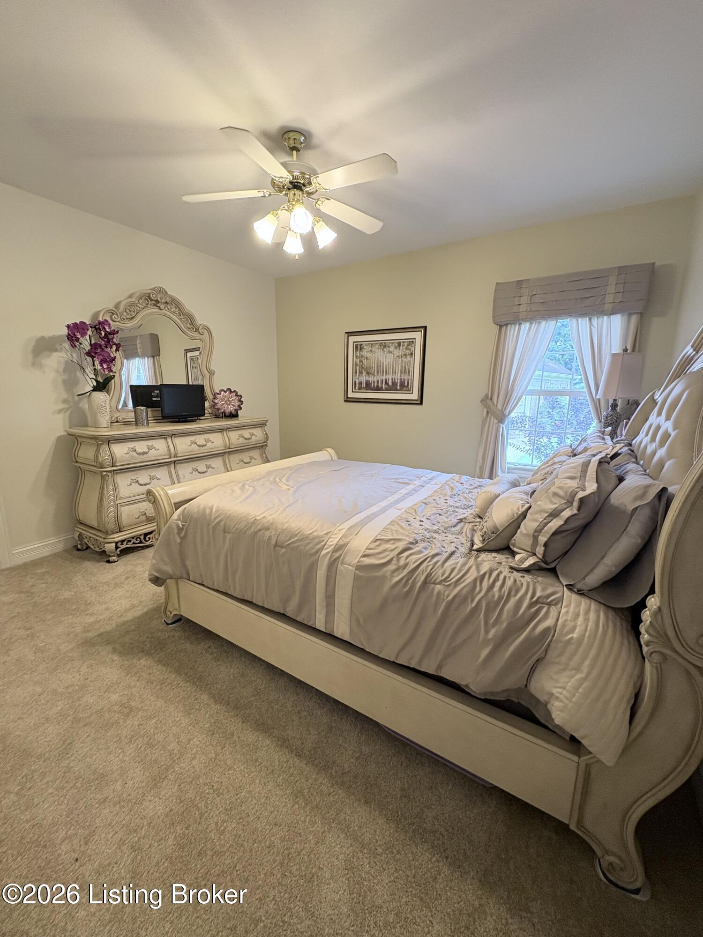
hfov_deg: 85.7
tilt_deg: -11.6
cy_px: 468
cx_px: 352
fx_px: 379
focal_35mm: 14
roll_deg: -0.8
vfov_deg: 102.1
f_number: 2.2
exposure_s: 1/60
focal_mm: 2.22
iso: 125
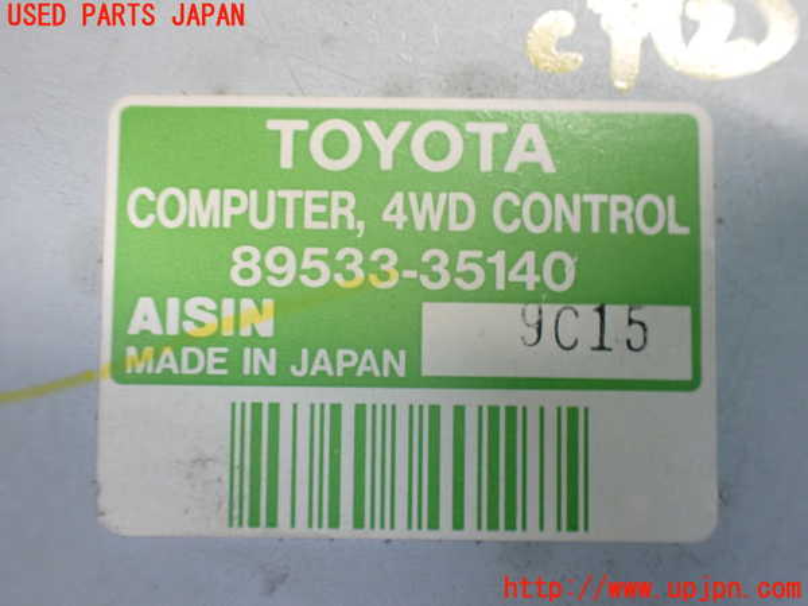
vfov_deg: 46.8
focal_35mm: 30
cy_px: 303
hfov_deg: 60.0
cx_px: 404
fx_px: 700
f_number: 2.3
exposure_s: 1/100
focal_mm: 5.4
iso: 800
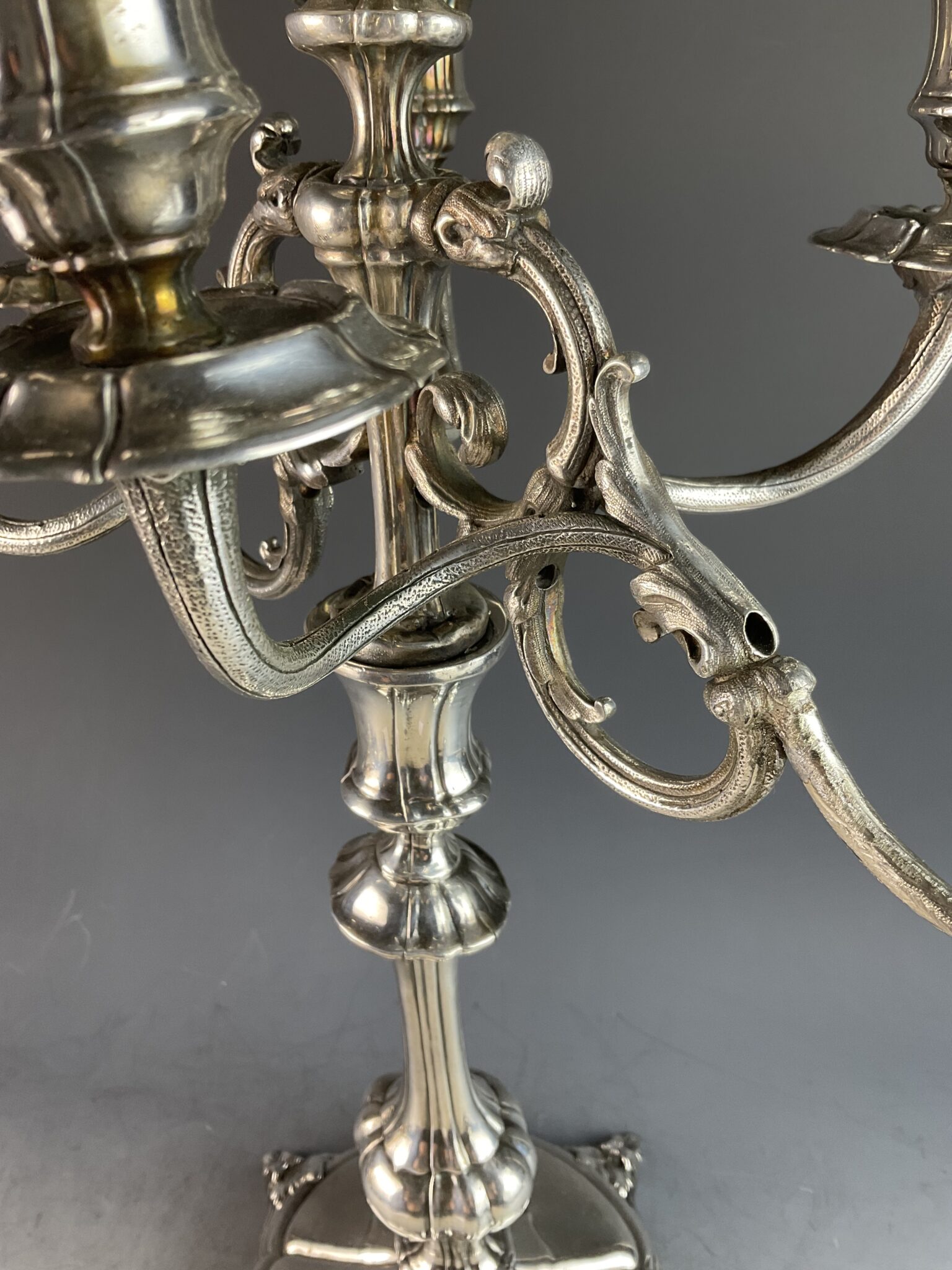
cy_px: 635
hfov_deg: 48.2
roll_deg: +1.9
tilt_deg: -32.8
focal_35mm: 29
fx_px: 1063
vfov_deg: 61.7
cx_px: 476
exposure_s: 1/50
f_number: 1.8
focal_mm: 3
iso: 40
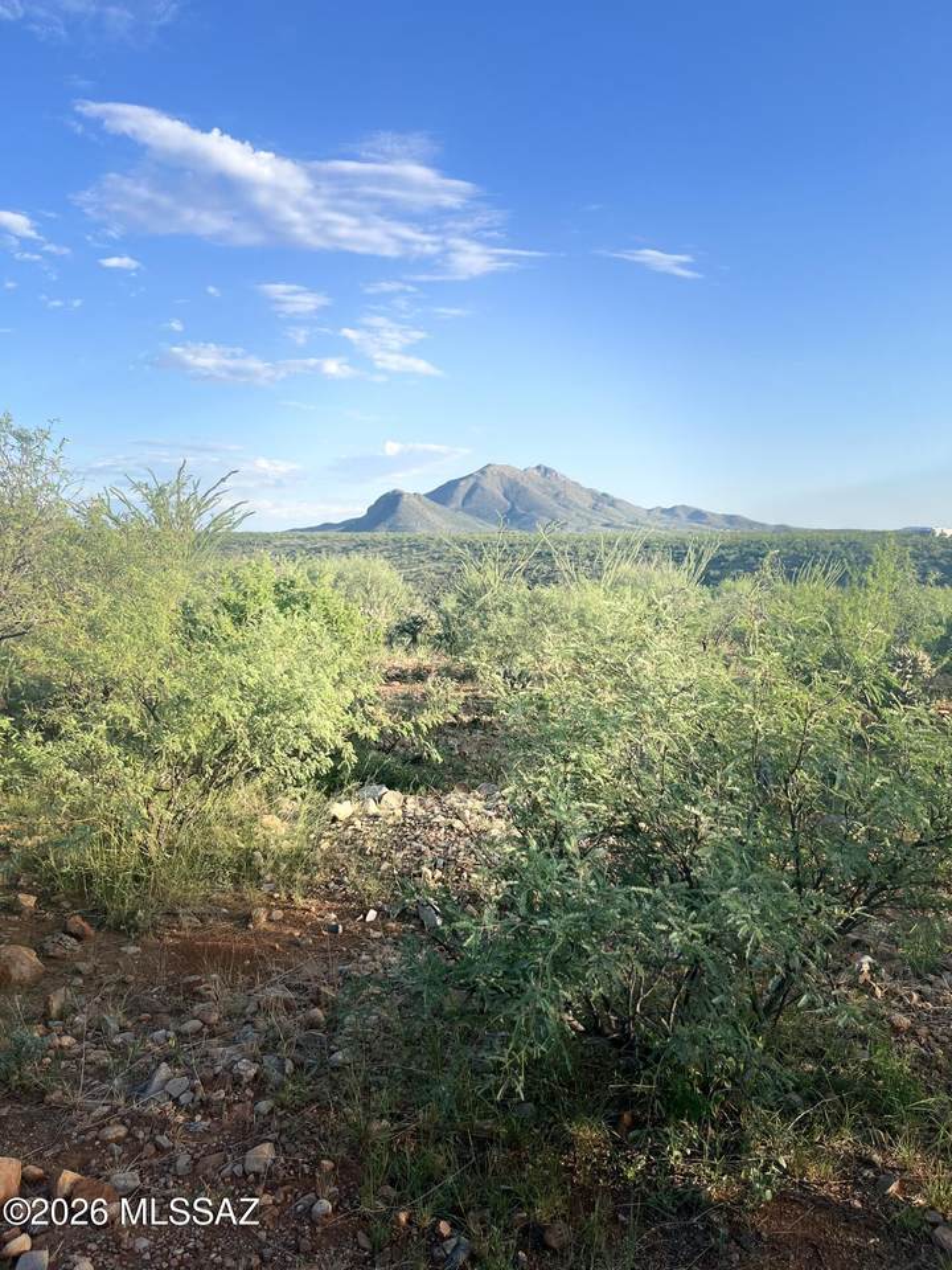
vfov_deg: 67.3
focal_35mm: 26
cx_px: 476
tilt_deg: -5.9
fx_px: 953
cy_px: 635
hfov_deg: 53.1
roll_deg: +0.4
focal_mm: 5.1
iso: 50
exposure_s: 1/1721
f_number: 1.6
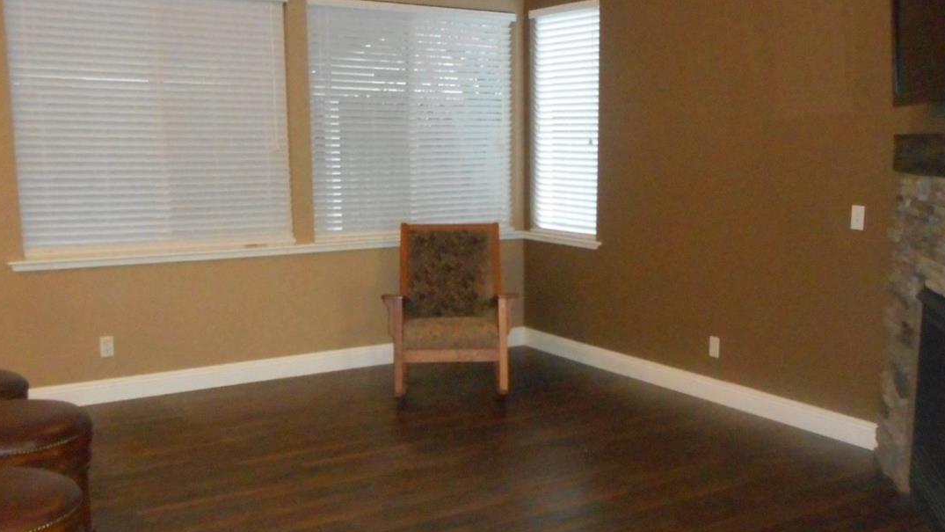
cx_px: 527
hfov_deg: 52.7
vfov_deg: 31.2
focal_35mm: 38
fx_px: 952
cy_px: 296
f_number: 3.7
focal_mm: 4.5
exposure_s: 1/25
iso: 1000
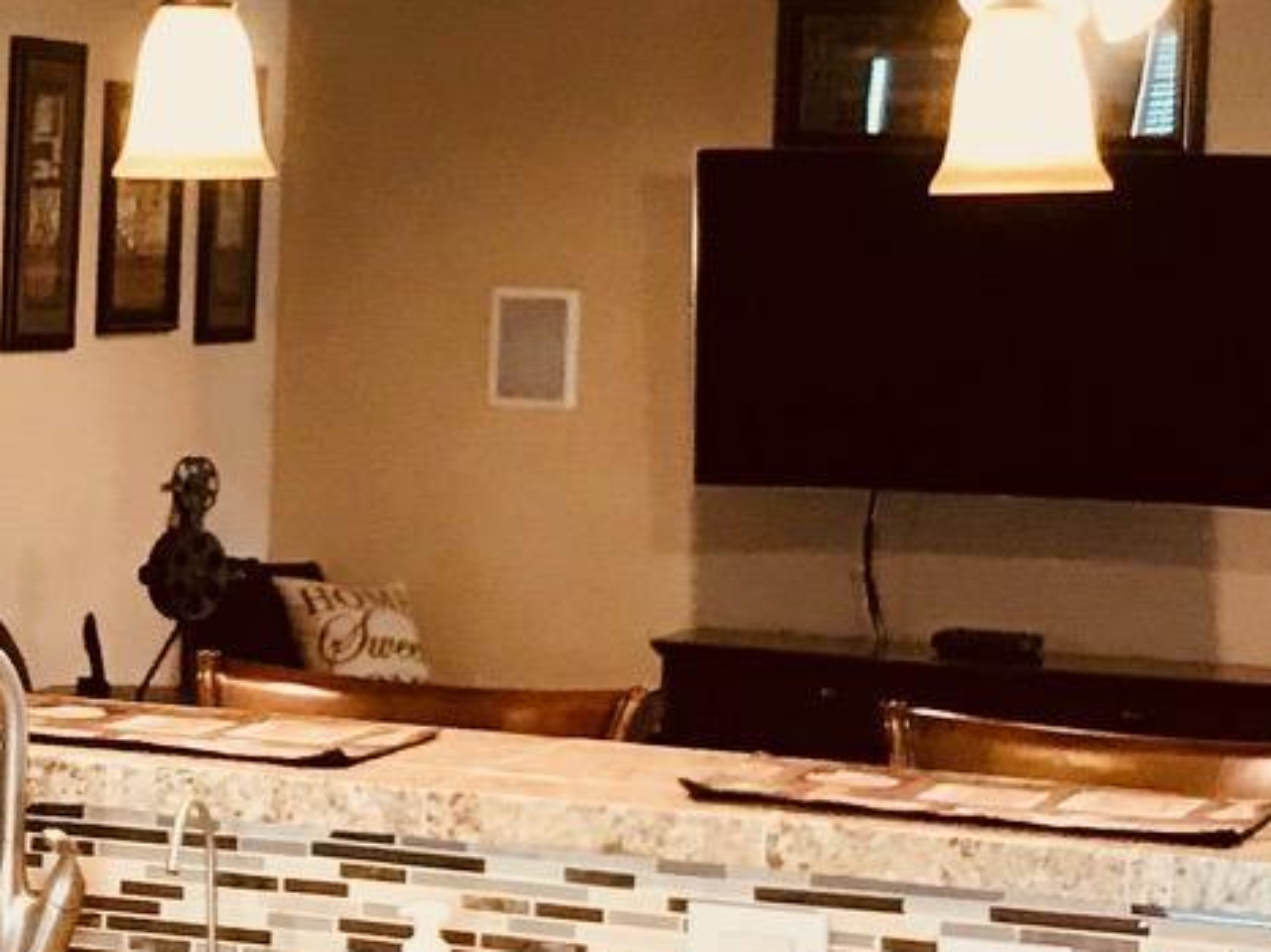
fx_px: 4442
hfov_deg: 15.8
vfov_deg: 12.2
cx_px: -131
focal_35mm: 121
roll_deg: -1.9
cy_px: 481
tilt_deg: -3.2
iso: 40
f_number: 1.8
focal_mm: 3.99
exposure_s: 1/30
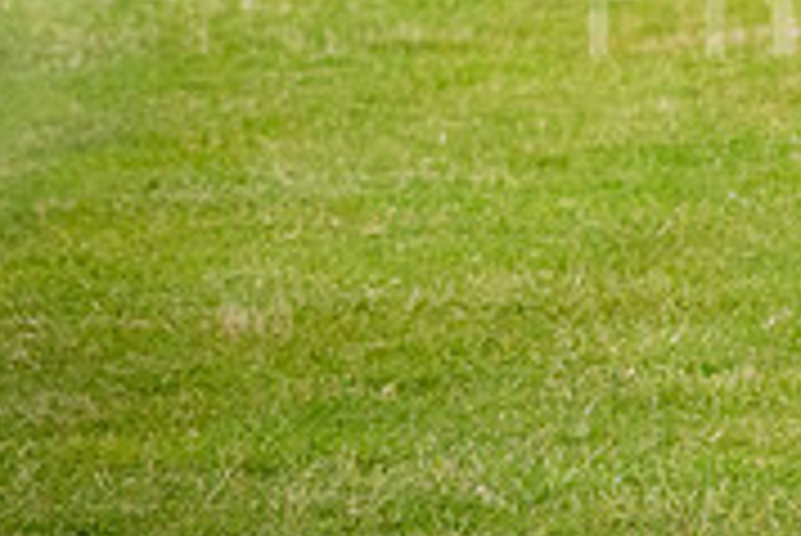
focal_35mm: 1711
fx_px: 38100
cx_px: 1170
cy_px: -227
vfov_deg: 0.8
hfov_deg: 1.2
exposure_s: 1/1000
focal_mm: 350
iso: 1600
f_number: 5.6
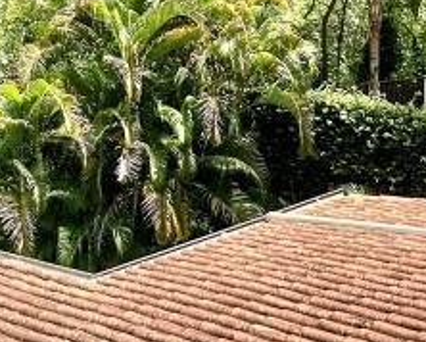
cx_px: 88
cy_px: -31
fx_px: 795
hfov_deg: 29.4
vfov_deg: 22.9
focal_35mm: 63
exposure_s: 1/1473
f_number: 2.2
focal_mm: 2.22
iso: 50
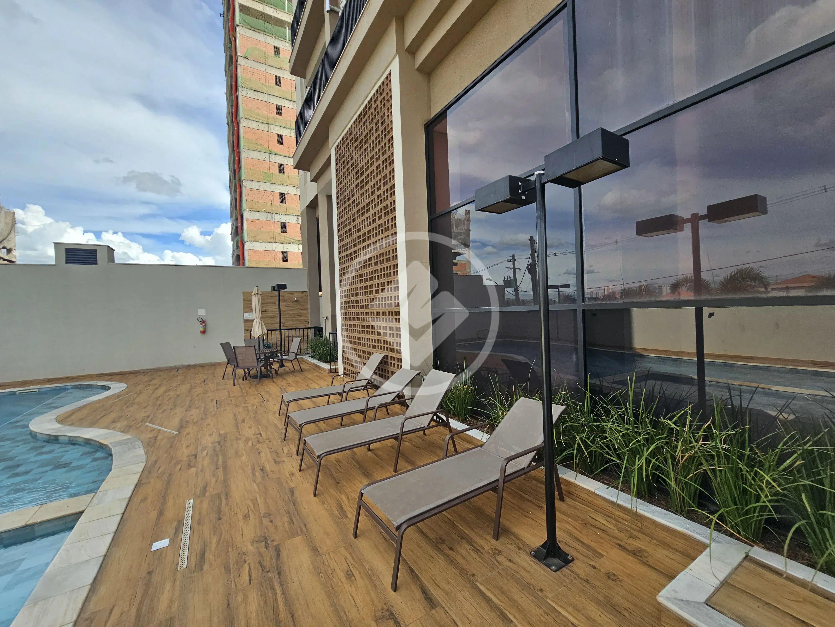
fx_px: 314
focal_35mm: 13
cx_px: 418
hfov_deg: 106.2
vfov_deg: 89.9
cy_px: 314
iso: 50
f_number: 2.2
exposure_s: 1/1081
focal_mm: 2.2
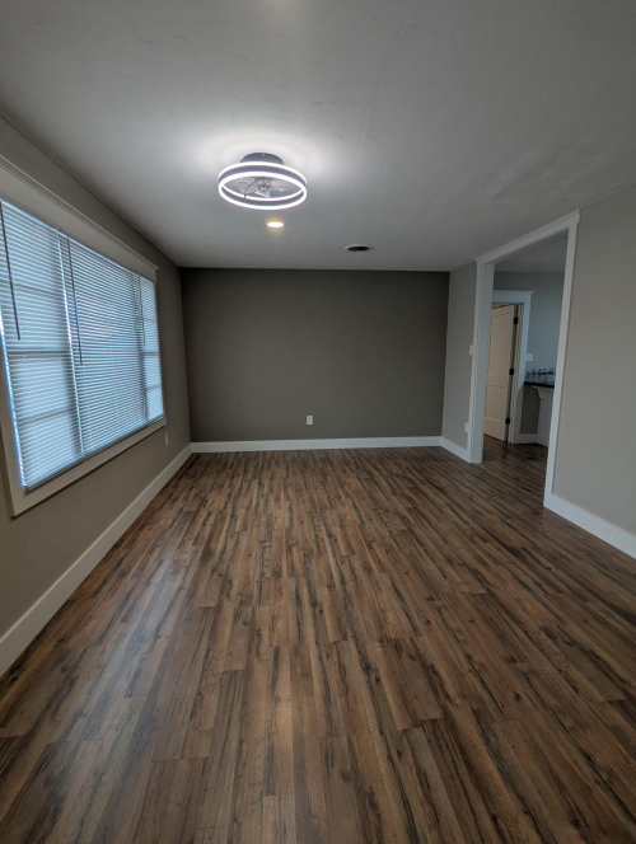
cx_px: 318
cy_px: 422
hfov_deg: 78.2
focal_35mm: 16
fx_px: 391
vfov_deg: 94.4
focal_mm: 2.35
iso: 48
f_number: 2.2
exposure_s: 1/99.8
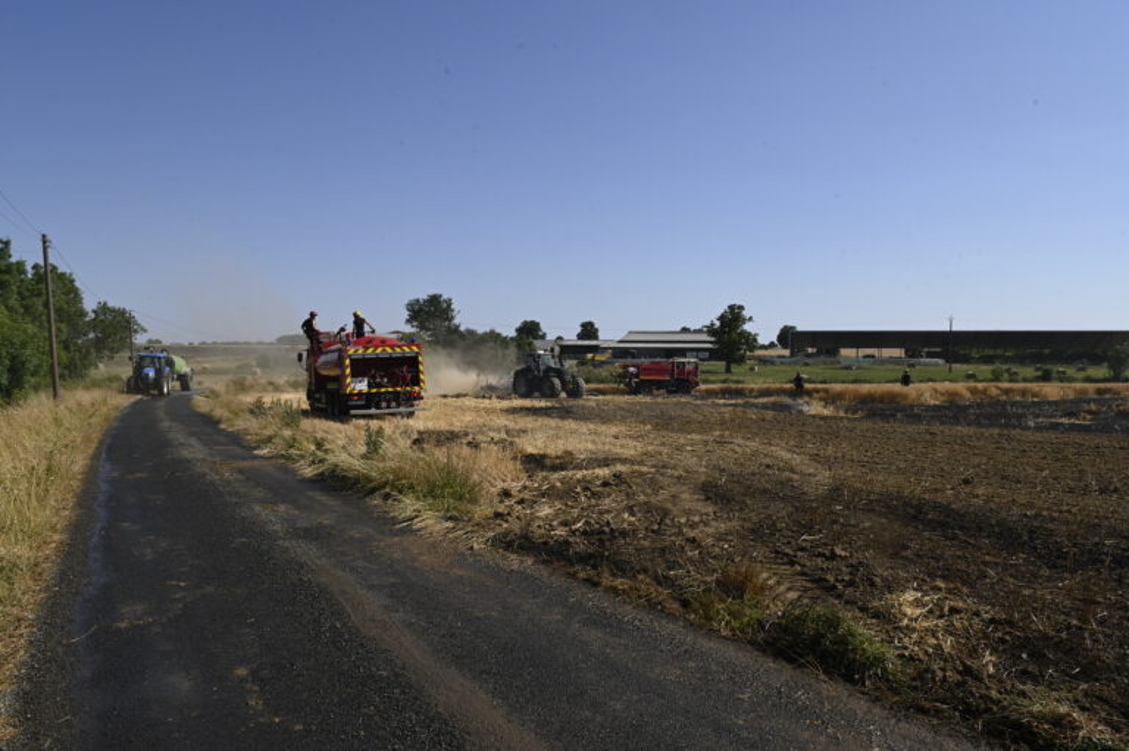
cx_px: 564
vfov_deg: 49.5
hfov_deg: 69.4
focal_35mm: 26
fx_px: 815
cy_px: 376
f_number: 13
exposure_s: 1/640
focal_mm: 26
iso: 500
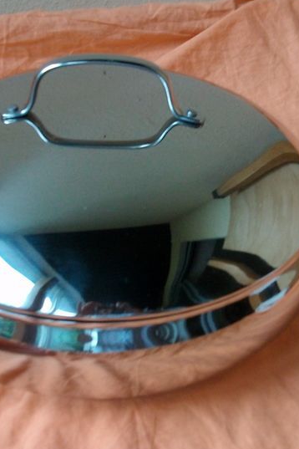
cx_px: 217
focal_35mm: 62
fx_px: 772
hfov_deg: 21.8
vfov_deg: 32.3
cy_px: 253
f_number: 2.9
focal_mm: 5.7
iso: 191
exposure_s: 1/40
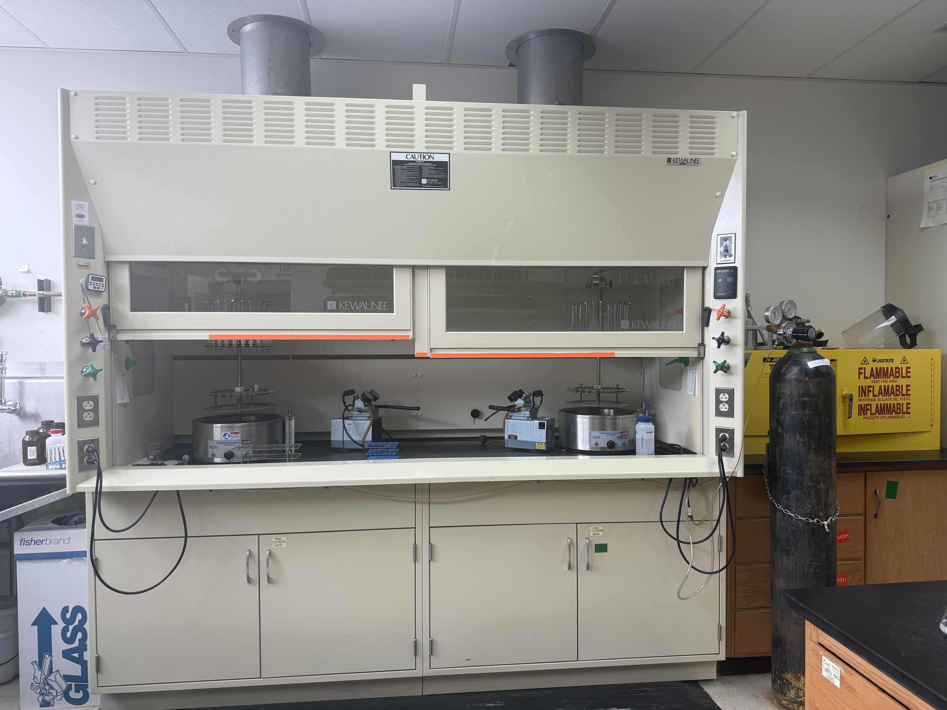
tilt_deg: -1.7
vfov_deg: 56.8
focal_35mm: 24
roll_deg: +0.2
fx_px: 657
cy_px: 355
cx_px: 474
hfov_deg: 71.6
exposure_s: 1/121
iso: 80
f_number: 1.78
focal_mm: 6.76
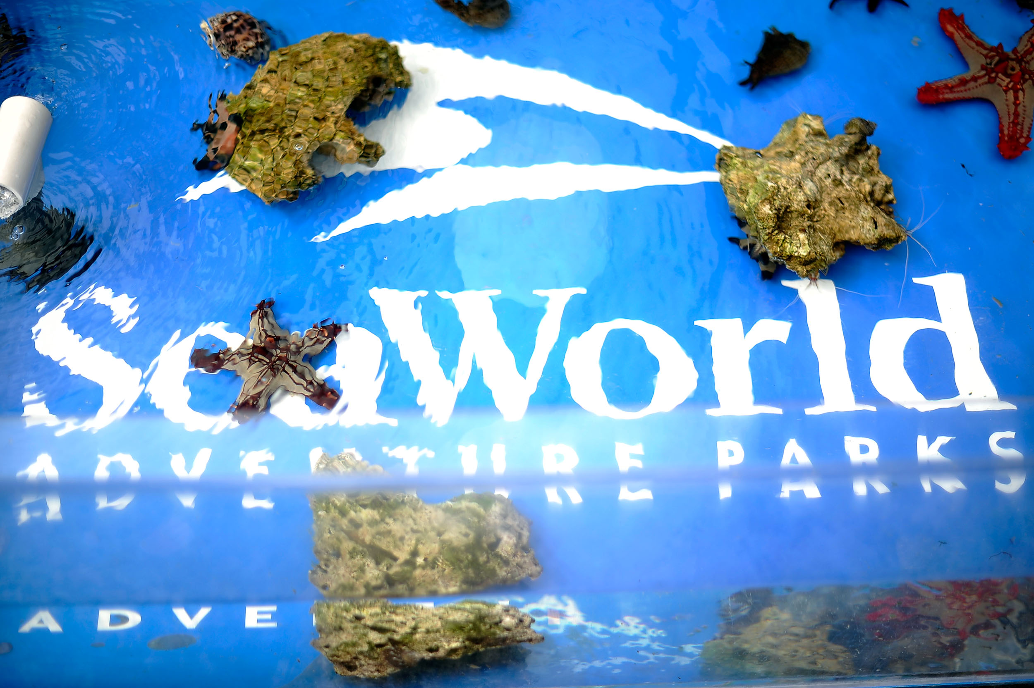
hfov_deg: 39.6
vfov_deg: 27.0
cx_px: 517
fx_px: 1435
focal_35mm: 50
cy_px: 344
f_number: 1.4
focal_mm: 50
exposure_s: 1/2500
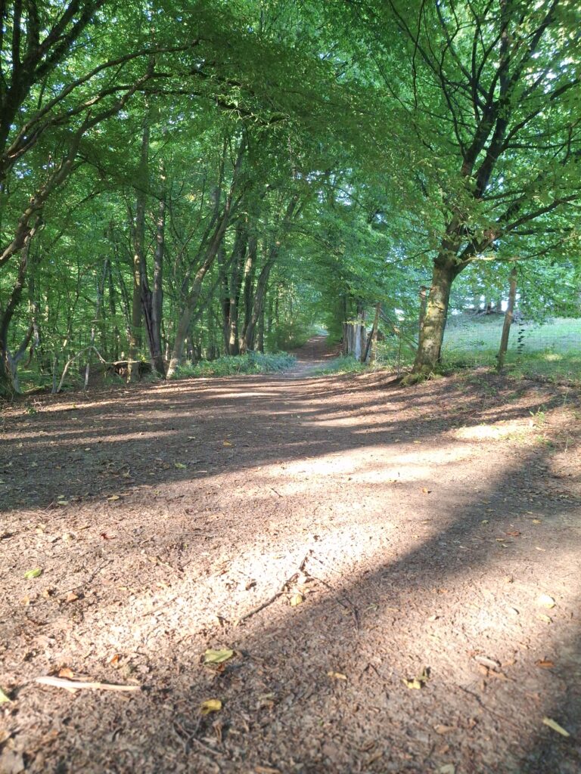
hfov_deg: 54.9
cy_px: 387
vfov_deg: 69.4
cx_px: 290
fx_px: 559
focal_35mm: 25
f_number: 1.8
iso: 160
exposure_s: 1/100
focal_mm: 4.69
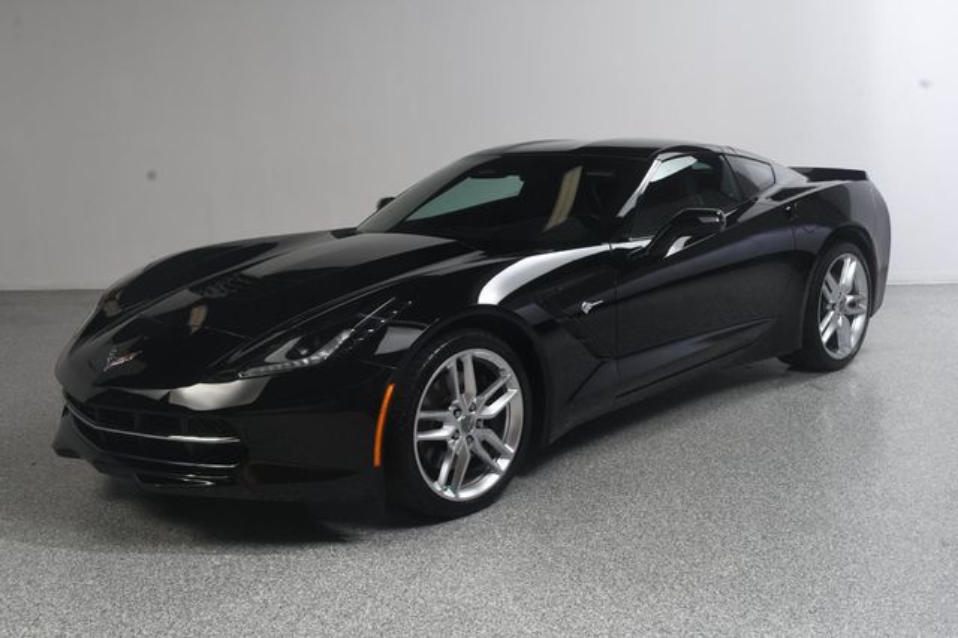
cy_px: 319
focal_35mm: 40
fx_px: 1064
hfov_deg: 48.5
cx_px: 479
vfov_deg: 33.4
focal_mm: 27
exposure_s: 1/160
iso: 100
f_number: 11
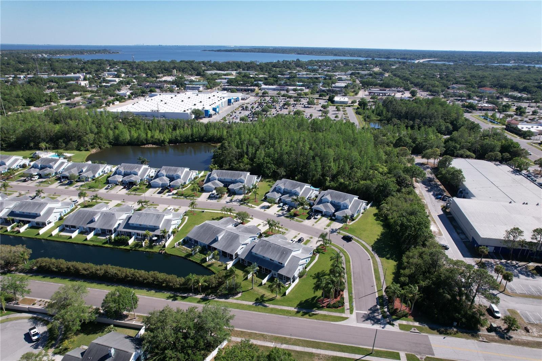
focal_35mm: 22
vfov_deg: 57.2
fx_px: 331
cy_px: 180
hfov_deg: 78.6
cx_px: 271
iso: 120
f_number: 2.8
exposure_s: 1/2000
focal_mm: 8.38
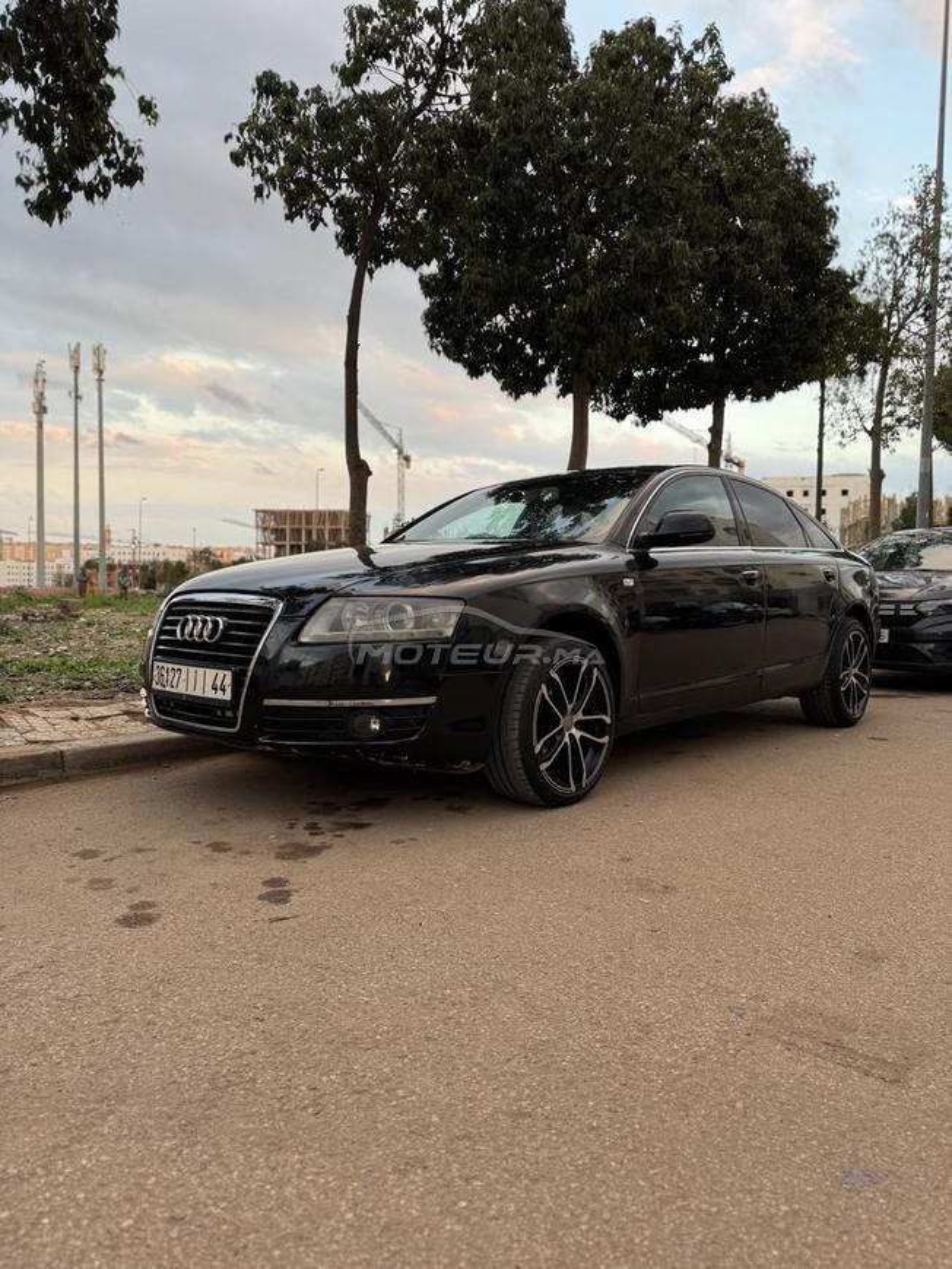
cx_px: 476
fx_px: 880
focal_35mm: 24
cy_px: 634
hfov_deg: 56.8
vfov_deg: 71.6
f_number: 1.78
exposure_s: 1/121
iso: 100
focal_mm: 6.76
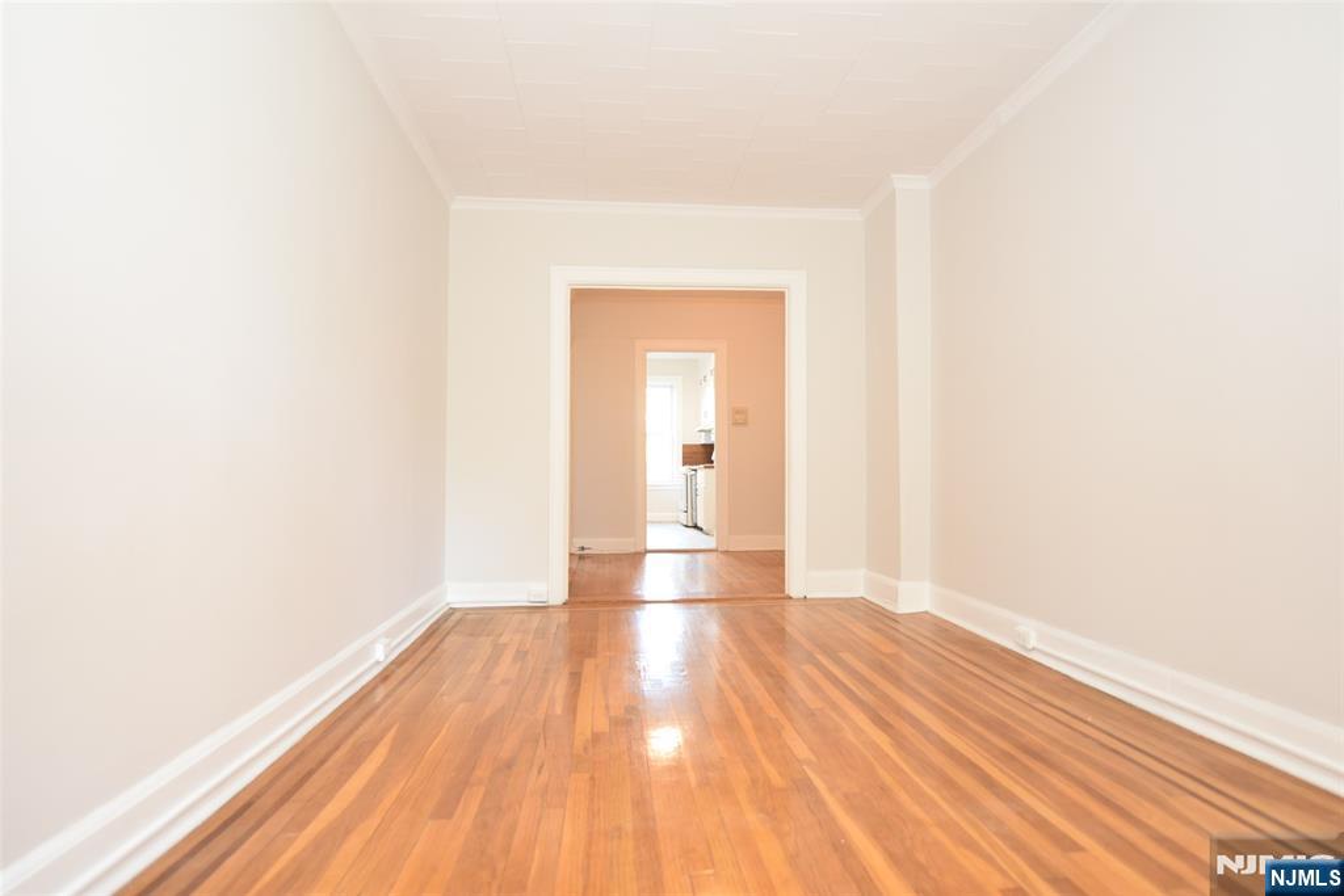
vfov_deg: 64.6
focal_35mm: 19
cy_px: 448
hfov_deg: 86.9
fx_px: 709
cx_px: 672
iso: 800
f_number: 2.8
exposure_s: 1/60
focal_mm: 19
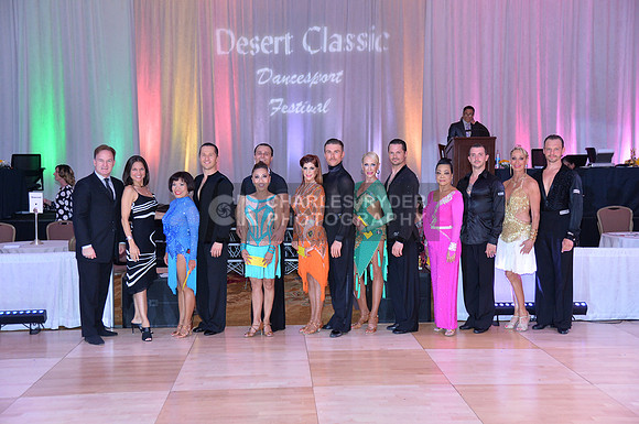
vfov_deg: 33.3
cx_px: 320
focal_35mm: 40
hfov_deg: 48.5
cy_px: 212
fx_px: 709
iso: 2000
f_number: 4.5
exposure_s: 1/250
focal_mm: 40
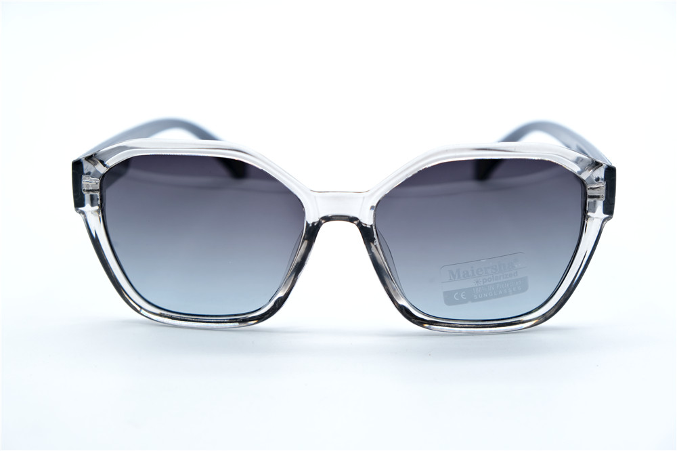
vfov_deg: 22.2
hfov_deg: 32.9
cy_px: 226
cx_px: 338
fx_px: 1147
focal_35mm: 61
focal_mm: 40.7
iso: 160
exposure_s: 1/140
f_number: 5.6
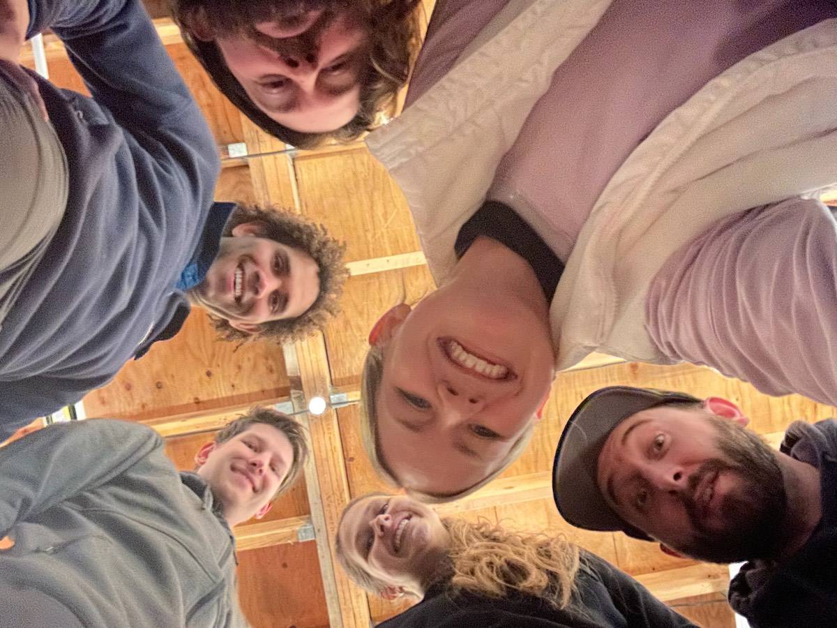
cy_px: 314
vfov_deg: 46.8
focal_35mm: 30
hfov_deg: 60.0
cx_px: 418
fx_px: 725
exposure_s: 1/15
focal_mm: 2.69
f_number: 1.9
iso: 1250
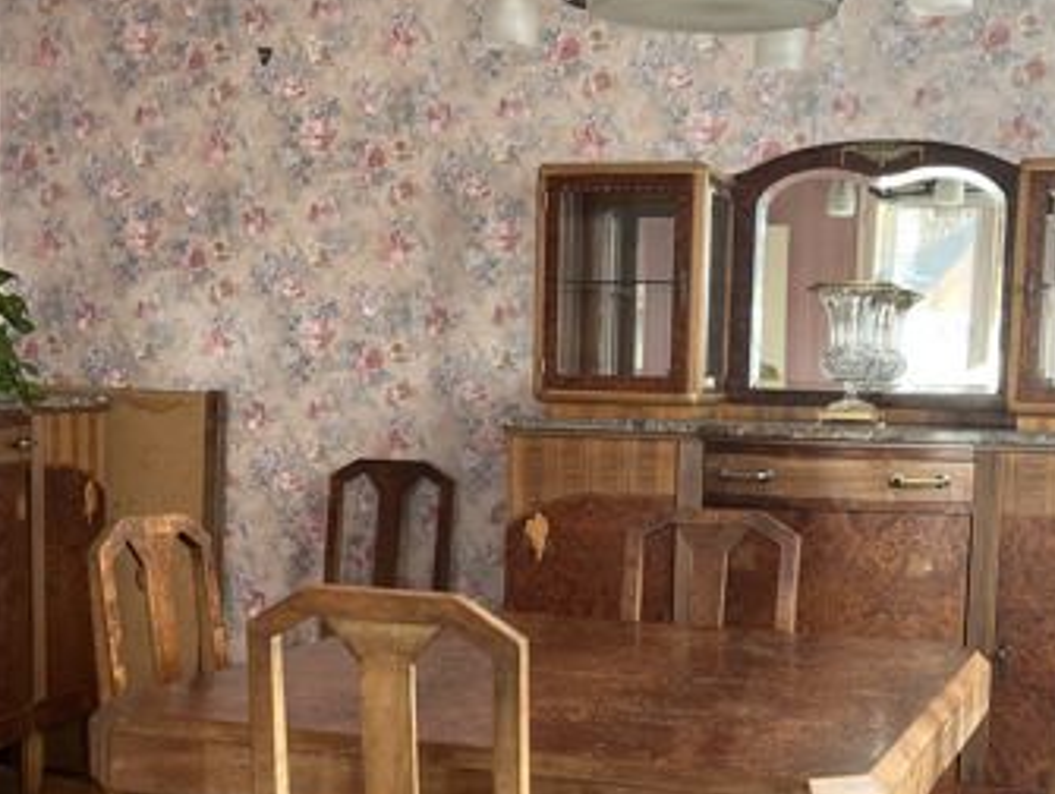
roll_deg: -1.5
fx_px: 1892
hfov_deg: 31.2
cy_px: 608
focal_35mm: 62
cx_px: 542
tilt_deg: -7.5
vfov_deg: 23.4
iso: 80
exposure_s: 1/122
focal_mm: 5.1
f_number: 1.6
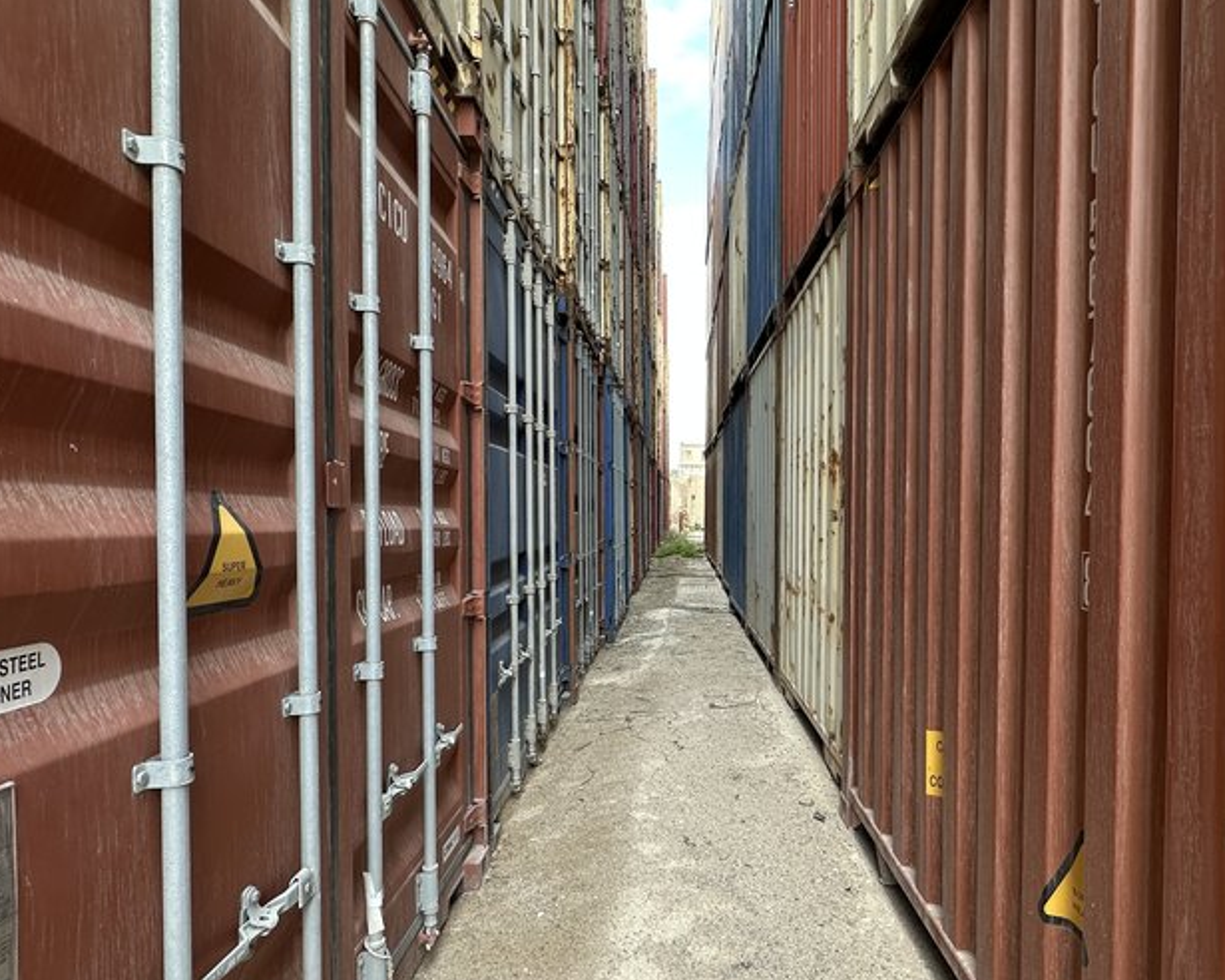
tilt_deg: -1.3
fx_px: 580
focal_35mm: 16
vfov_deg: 80.2
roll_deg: -0.2
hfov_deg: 92.6
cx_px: 689
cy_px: 530
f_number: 2.2
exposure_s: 1/193
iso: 40
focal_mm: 2.22
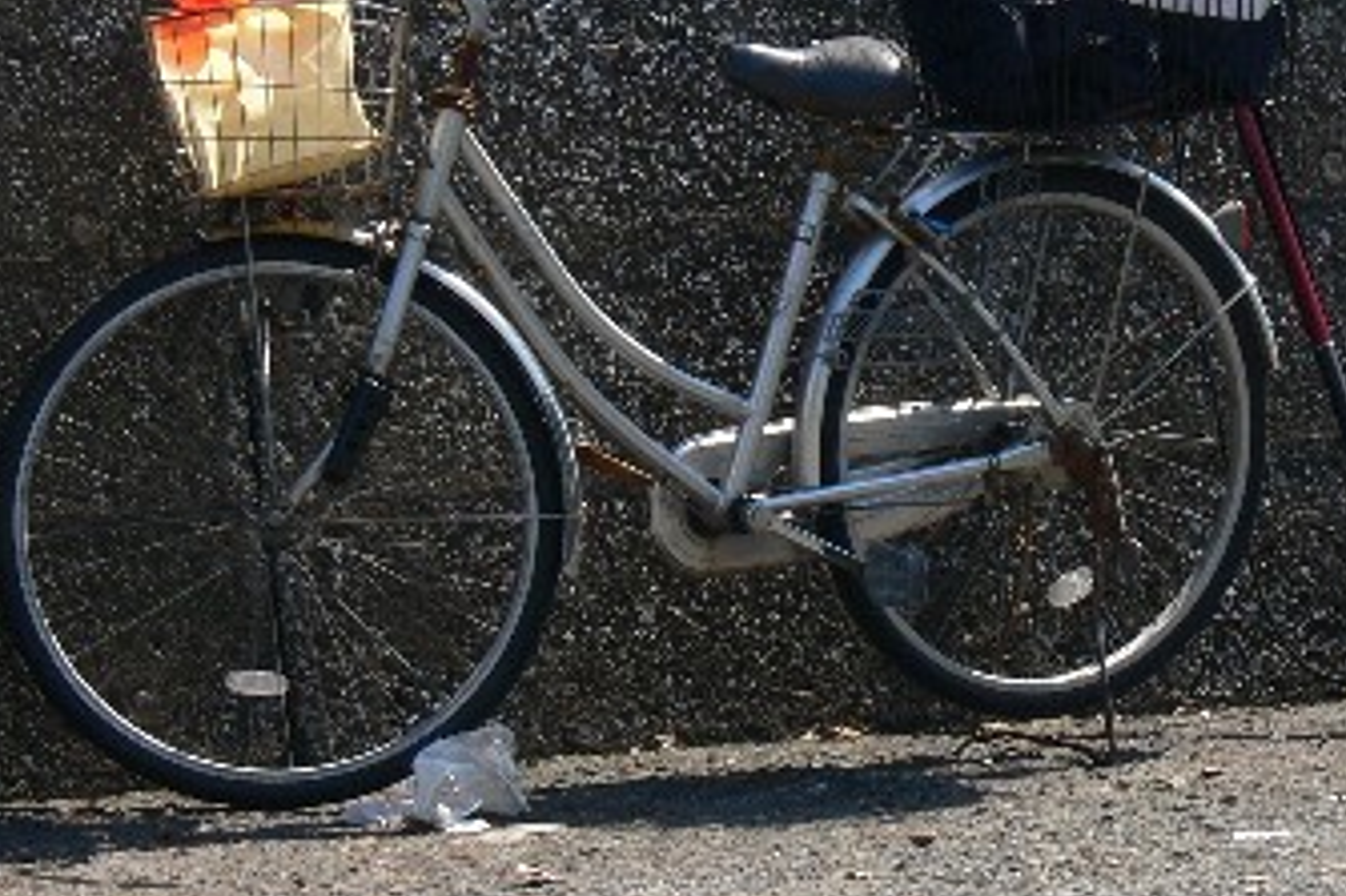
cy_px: 40
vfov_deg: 4.2
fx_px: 12257
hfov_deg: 6.3
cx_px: 1330
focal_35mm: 328
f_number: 5.6
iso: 80
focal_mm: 28
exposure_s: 1/200
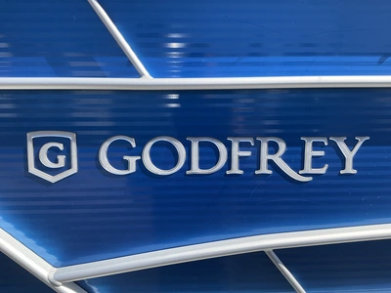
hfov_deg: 61.7
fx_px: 328
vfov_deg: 48.2
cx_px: 196
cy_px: 146
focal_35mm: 29
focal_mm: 3
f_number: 1.8
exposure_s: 1/816
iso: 25
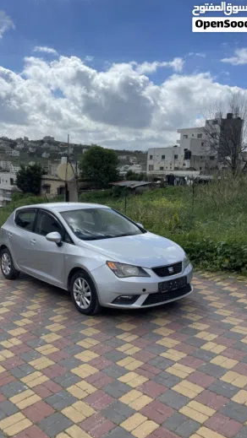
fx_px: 326
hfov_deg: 41.1
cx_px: 88
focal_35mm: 28
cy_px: 223
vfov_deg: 67.9
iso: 32
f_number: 1.6
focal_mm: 5.1
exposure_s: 1/4902
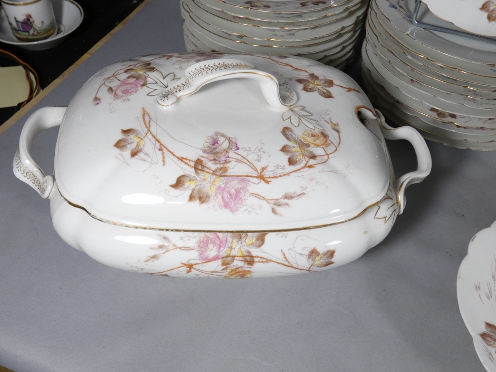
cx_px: 248
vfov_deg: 40.7
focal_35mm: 35
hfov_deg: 52.6
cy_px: 186
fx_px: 502
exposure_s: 1/125
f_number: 3.4
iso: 200
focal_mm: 6.2
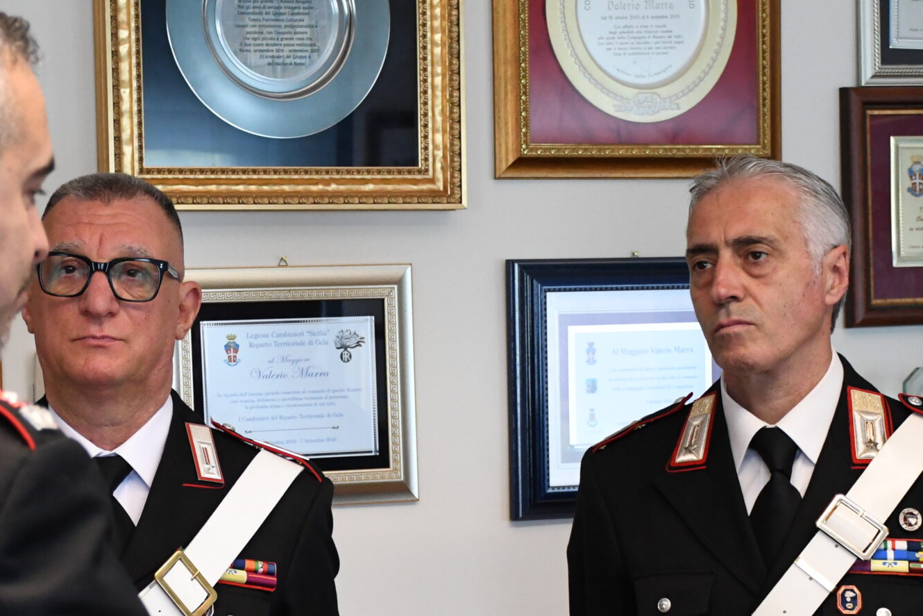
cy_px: 498
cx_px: 349
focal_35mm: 129
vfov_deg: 10.6
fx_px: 3308
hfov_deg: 15.9
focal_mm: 45
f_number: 4.5
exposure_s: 1/160
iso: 2800
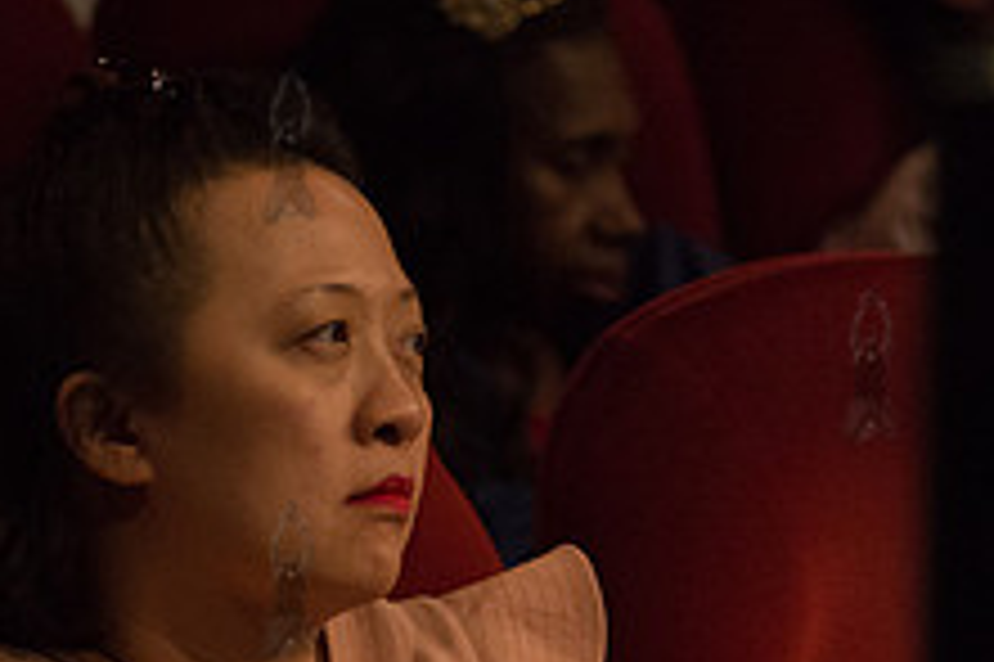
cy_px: 579
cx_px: 288
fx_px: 5794
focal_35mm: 210
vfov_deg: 6.5
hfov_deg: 9.8
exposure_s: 1/200
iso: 4000
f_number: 2.8
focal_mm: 80
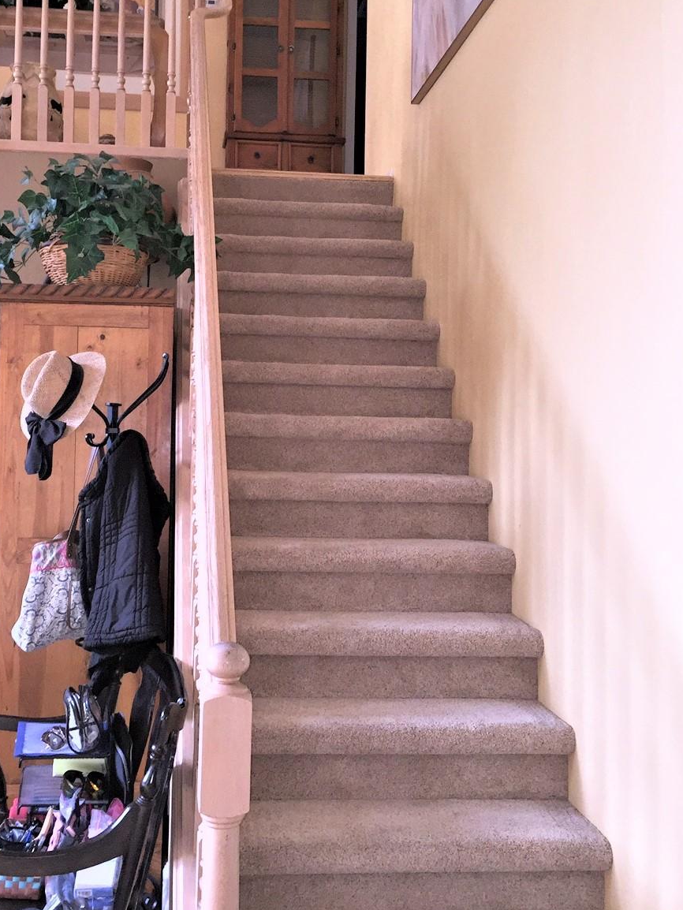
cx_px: 271
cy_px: 387
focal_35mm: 41
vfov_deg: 45.6
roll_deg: -1.6
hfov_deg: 35.0
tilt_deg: +2.9
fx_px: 1078
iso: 100
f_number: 2.2
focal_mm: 4.15
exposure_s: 1/30
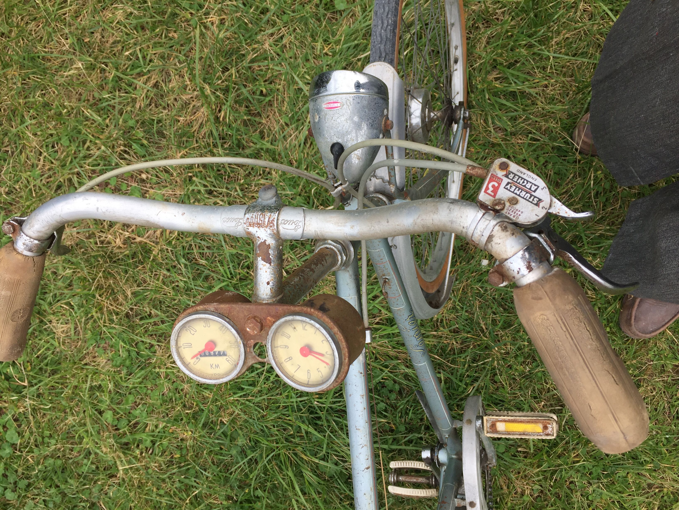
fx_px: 569
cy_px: 255
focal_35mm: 29
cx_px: 340
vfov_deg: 48.2
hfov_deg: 61.7
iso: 32
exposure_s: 1/359
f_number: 2.2
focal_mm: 4.15
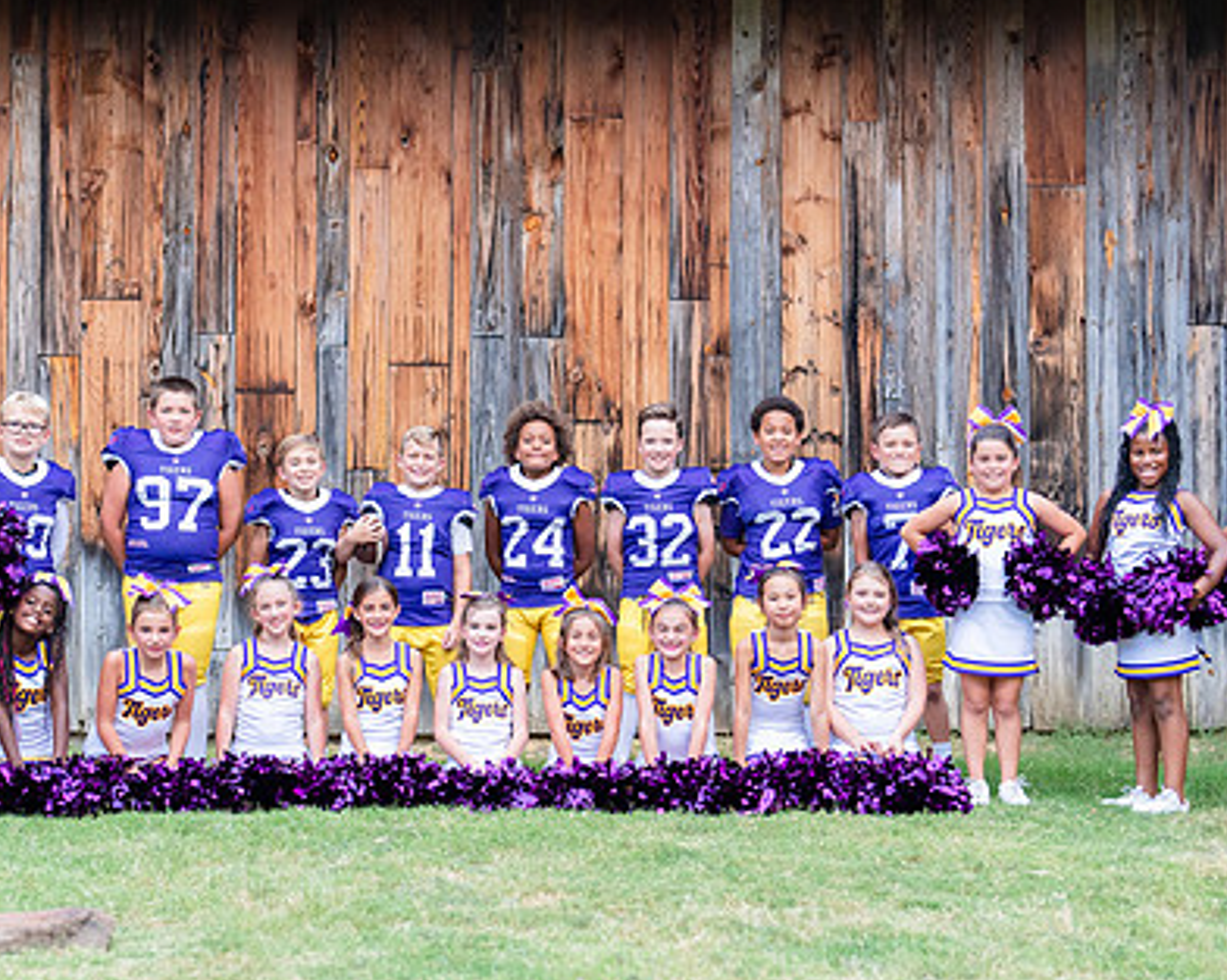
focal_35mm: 82
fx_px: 2976
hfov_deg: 23.3
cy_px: 598
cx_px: 514
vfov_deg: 18.7
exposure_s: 1/640
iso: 1000
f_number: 1.6
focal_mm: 50
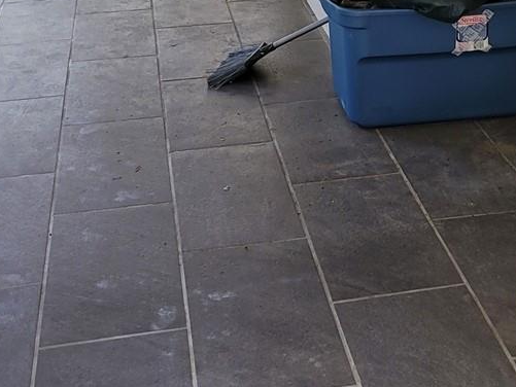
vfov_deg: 17.1
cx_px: 350
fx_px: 1238
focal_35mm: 83
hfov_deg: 23.4
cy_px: -65
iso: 64
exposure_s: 1/100
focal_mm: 5
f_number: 1.8
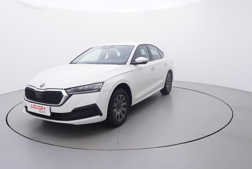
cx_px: 119
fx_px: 186
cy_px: 75
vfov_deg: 48.6
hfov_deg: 68.1
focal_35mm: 27
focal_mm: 15
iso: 200
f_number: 5
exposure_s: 1/80
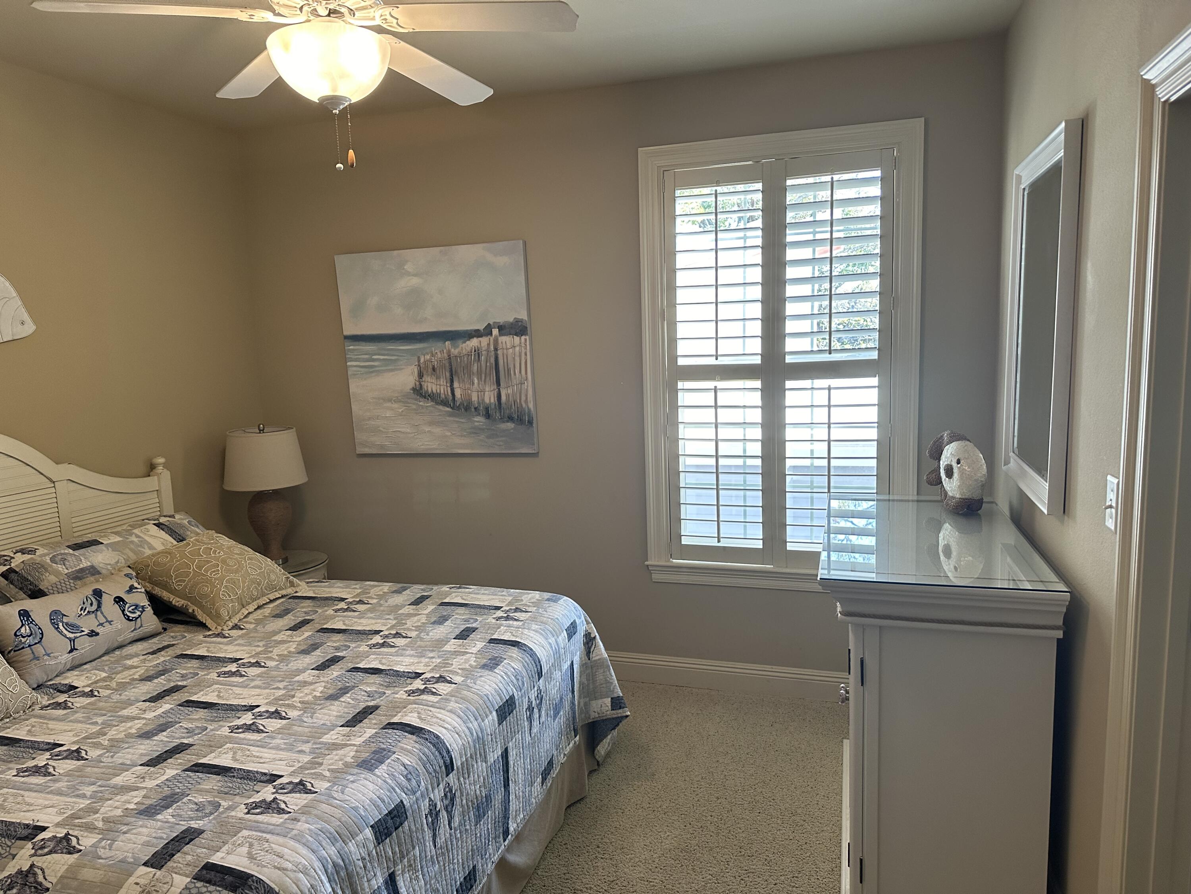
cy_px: 447
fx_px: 826
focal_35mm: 24
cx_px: 596
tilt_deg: -7.2
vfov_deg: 56.8
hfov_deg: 71.6
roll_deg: +1.3
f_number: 1.78
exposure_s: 1/120
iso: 200
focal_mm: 6.86
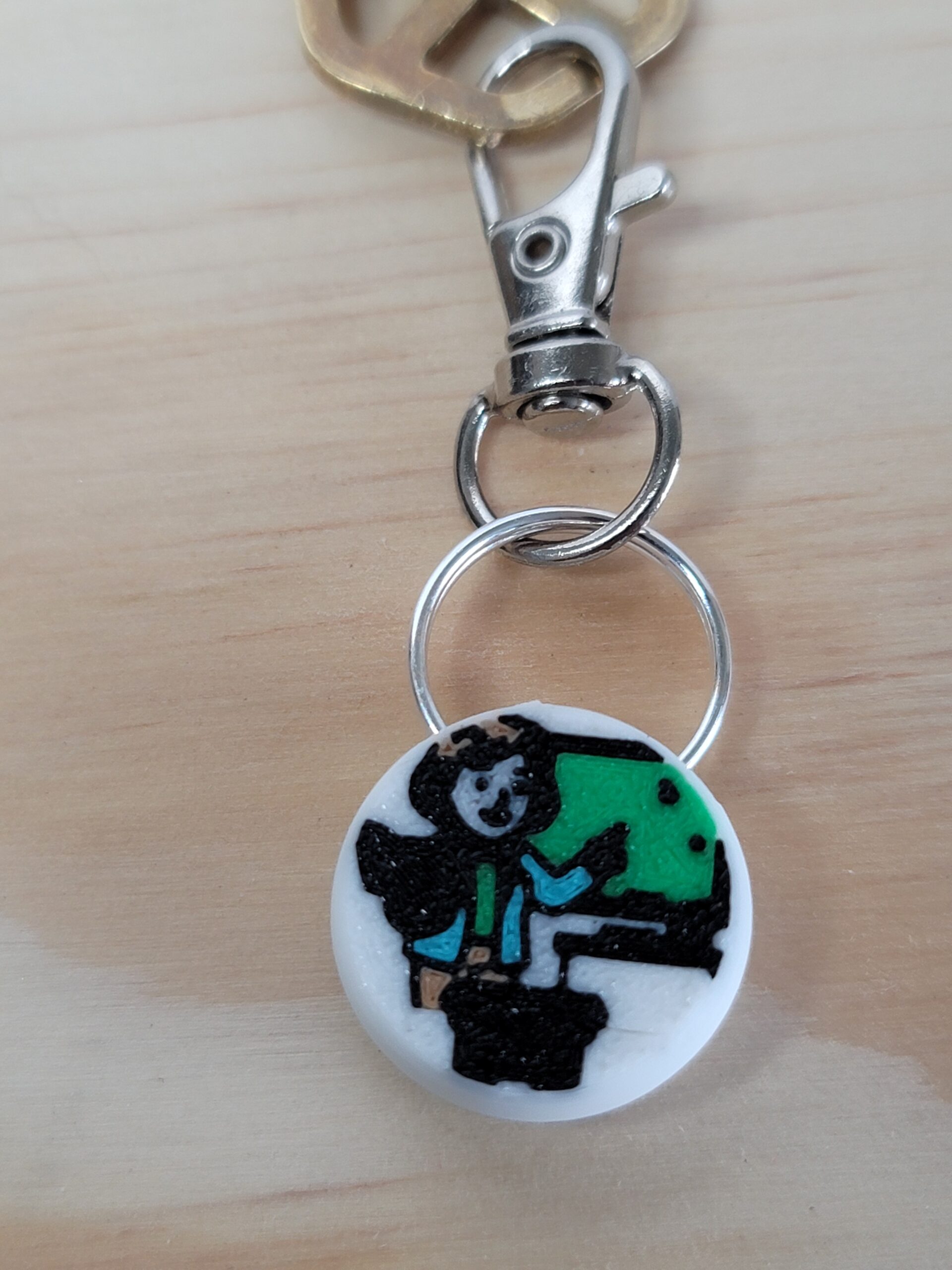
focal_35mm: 25
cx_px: 476
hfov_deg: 54.9
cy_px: 635
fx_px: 917
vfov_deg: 69.4
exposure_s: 1/120
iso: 160
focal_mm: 7
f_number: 1.8
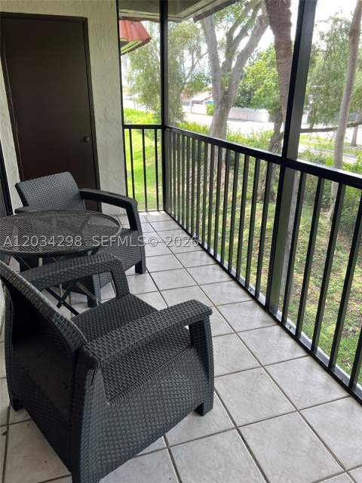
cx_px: 181
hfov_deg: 53.1
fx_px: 363
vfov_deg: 67.3
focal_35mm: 26
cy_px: 242
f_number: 1.5
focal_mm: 5.7
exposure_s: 1/121
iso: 50
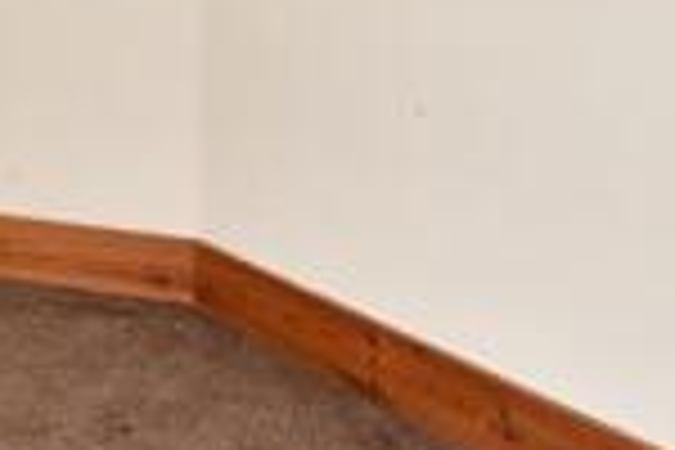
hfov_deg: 19.9
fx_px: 1725
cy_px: -160
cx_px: -256
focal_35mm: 92
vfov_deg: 14.2
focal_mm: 14
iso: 250
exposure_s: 1/2
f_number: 5.6
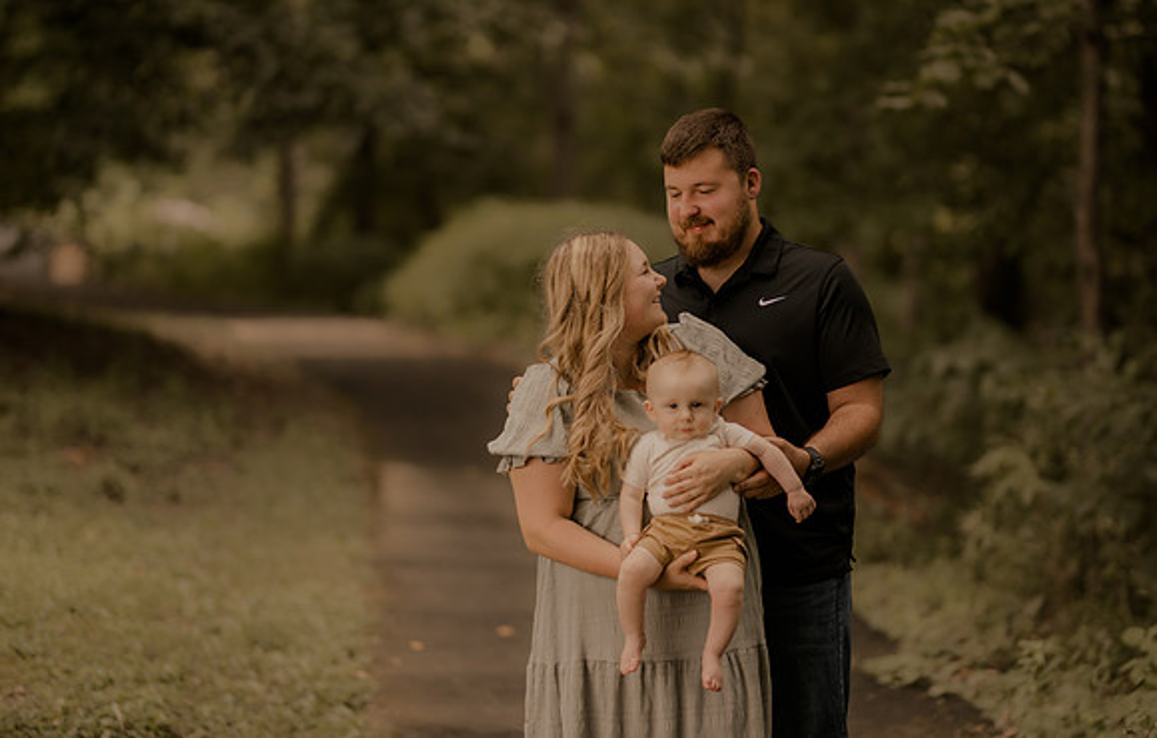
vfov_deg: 13.6
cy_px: 358
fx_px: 3087
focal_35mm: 97
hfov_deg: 21.2
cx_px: 589
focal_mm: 85
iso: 160
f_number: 1.4
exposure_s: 1/1250
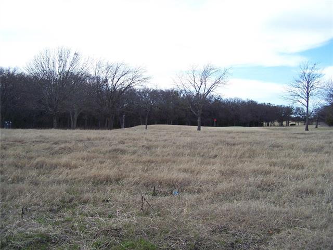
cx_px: 166
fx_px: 366
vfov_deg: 37.7
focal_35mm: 38
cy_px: 125
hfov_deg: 49.0
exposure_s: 1/640
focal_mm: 6.3
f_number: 2.8
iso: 80
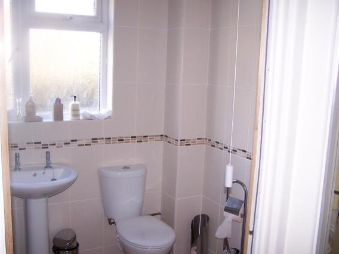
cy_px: 126
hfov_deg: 47.9
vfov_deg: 36.8
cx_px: 170
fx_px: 382
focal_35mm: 39
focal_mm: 6.3
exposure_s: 1/60
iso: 140
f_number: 2.8
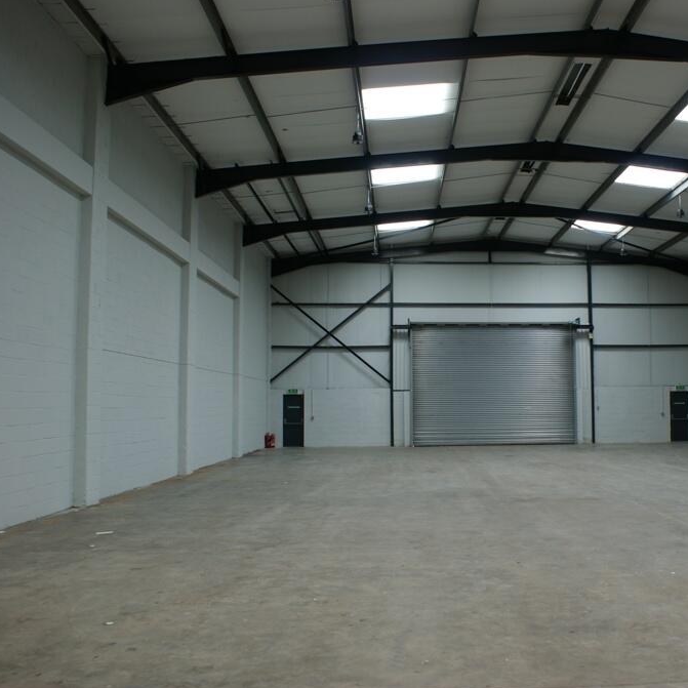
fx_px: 787
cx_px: 486
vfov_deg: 47.2
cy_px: 345
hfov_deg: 46.1
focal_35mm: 35
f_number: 4.5
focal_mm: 18
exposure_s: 1/40
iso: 100
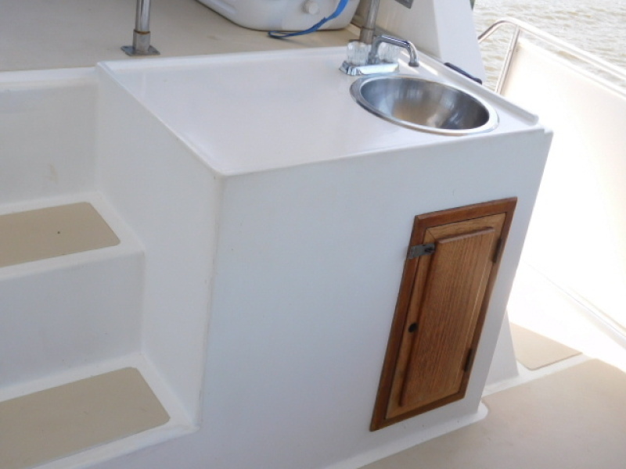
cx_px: 313
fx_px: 814
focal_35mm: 45
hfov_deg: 42.1
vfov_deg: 32.2
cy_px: 234
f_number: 4
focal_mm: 8
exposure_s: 1/250
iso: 125
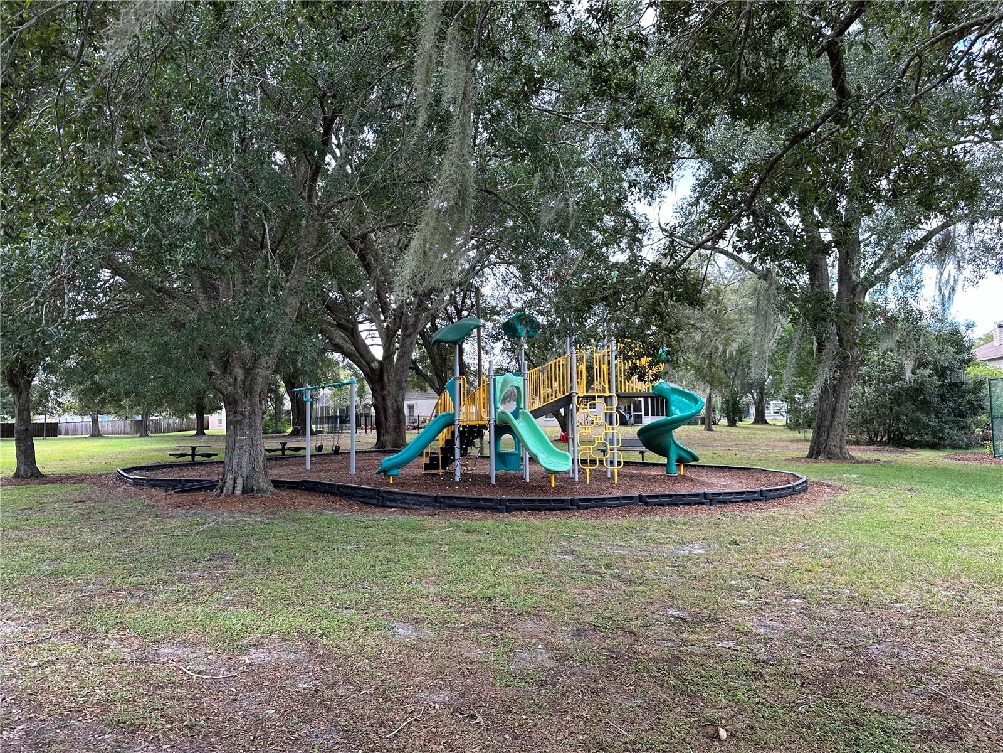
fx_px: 695
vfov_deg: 56.8
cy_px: 376
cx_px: 502
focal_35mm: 24
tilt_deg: +4.1
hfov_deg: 71.6
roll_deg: +1.6
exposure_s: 1/343
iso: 80
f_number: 1.78
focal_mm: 6.86
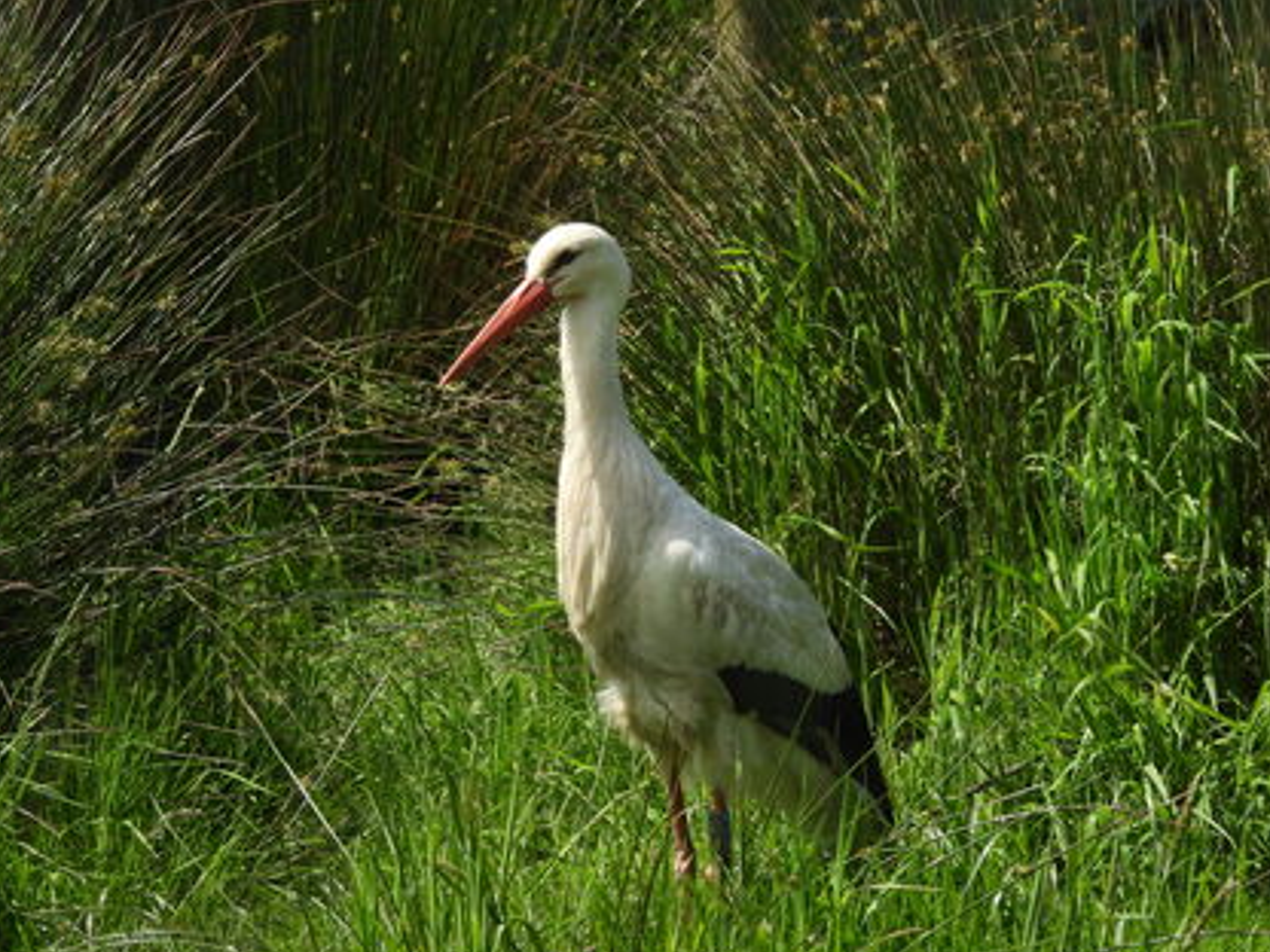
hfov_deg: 4.6
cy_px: 505
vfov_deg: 3.5
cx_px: 643
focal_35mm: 430
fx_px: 15776
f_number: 5
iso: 100
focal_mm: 71.4
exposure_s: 1/400
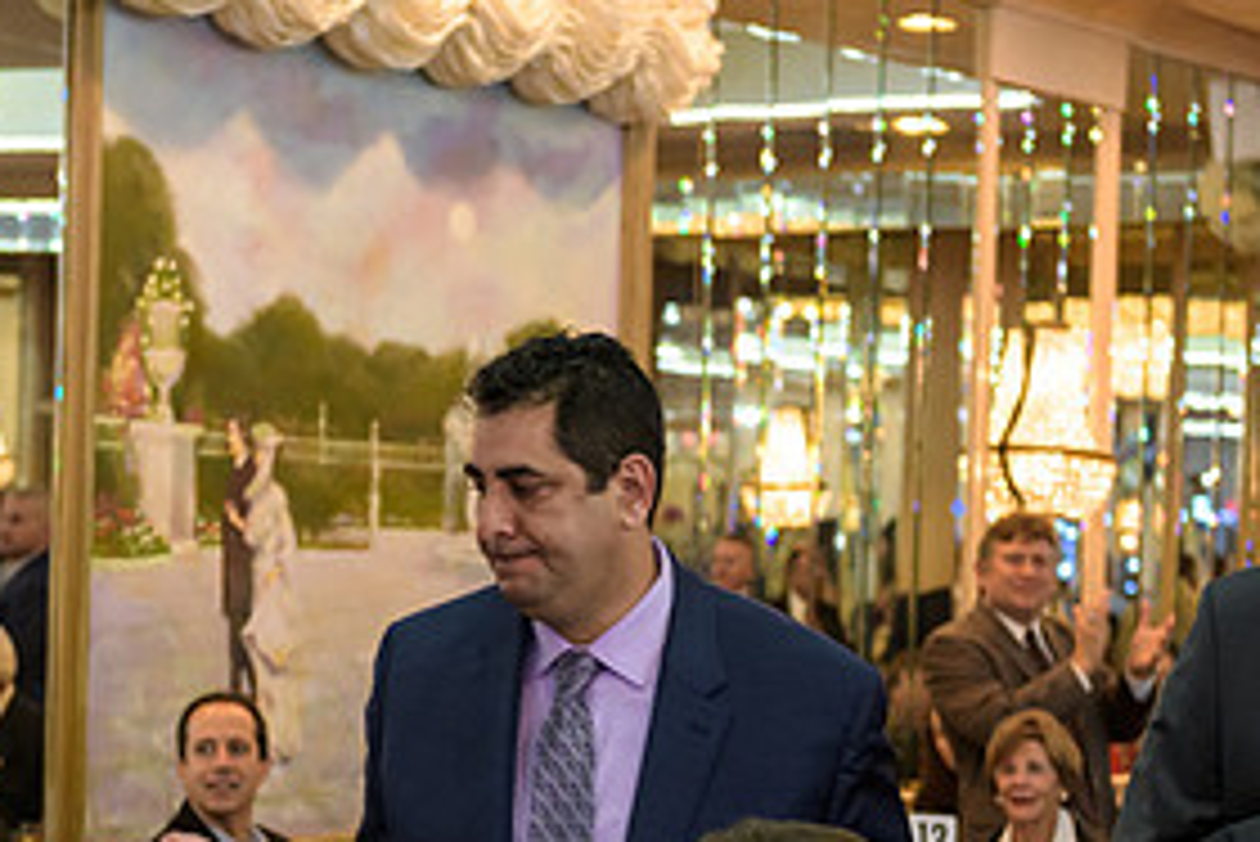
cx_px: 594
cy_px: 687
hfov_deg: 17.9
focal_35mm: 114
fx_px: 3992
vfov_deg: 12.0
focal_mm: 55
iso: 1000
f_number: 3.2
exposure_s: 1/125
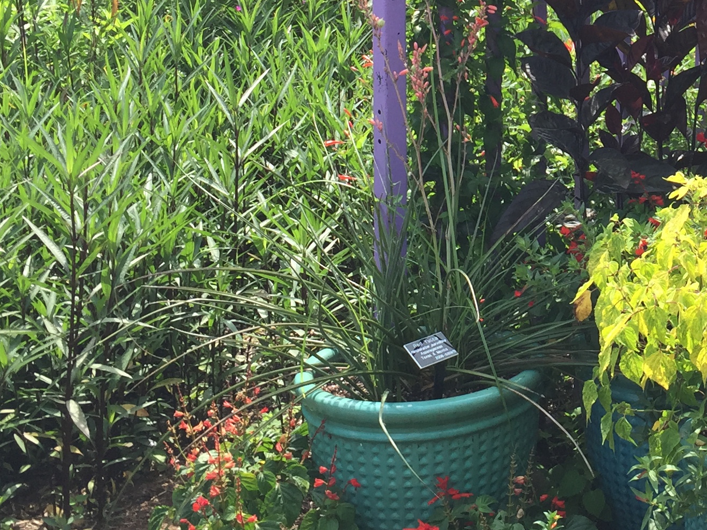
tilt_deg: -8.9
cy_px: 47
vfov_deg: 20.0
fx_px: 1470
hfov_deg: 25.9
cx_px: 670
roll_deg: -0.6
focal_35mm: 72
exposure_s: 1/542
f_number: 2.2
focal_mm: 4.15
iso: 32
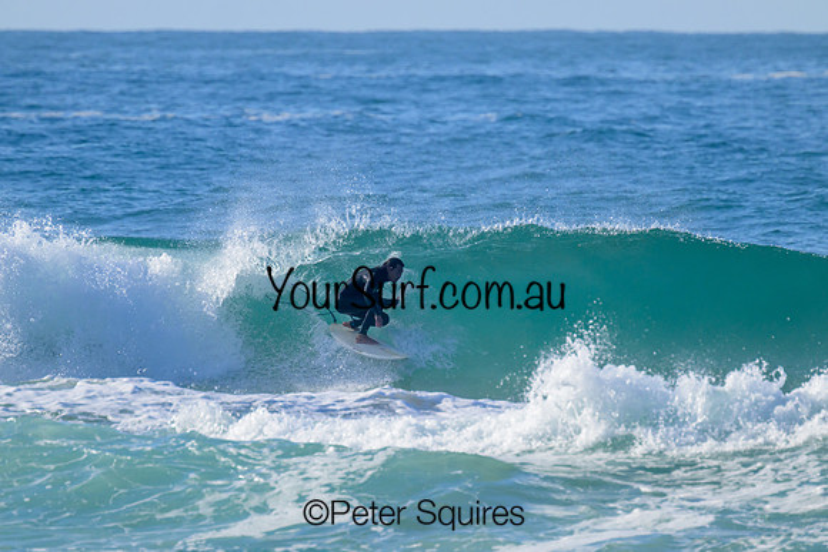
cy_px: 276
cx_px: 414
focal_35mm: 824
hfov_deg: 2.5
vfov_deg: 1.7
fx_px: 18957
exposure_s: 1/2000
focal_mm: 800
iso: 1000
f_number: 11
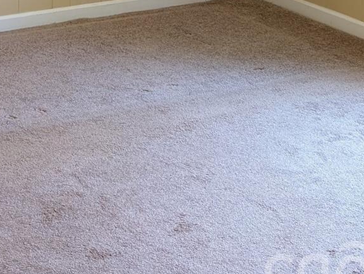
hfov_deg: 22.1
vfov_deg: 15.7
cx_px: -1
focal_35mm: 85
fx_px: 895
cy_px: -167
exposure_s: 1/60
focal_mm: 6.9
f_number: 1.68
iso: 220
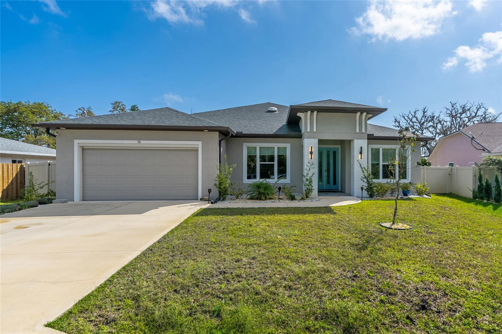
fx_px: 223
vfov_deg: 73.7
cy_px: 167
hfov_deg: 96.7
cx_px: 251
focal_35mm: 16
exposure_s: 1/6400
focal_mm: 16
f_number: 9
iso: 100
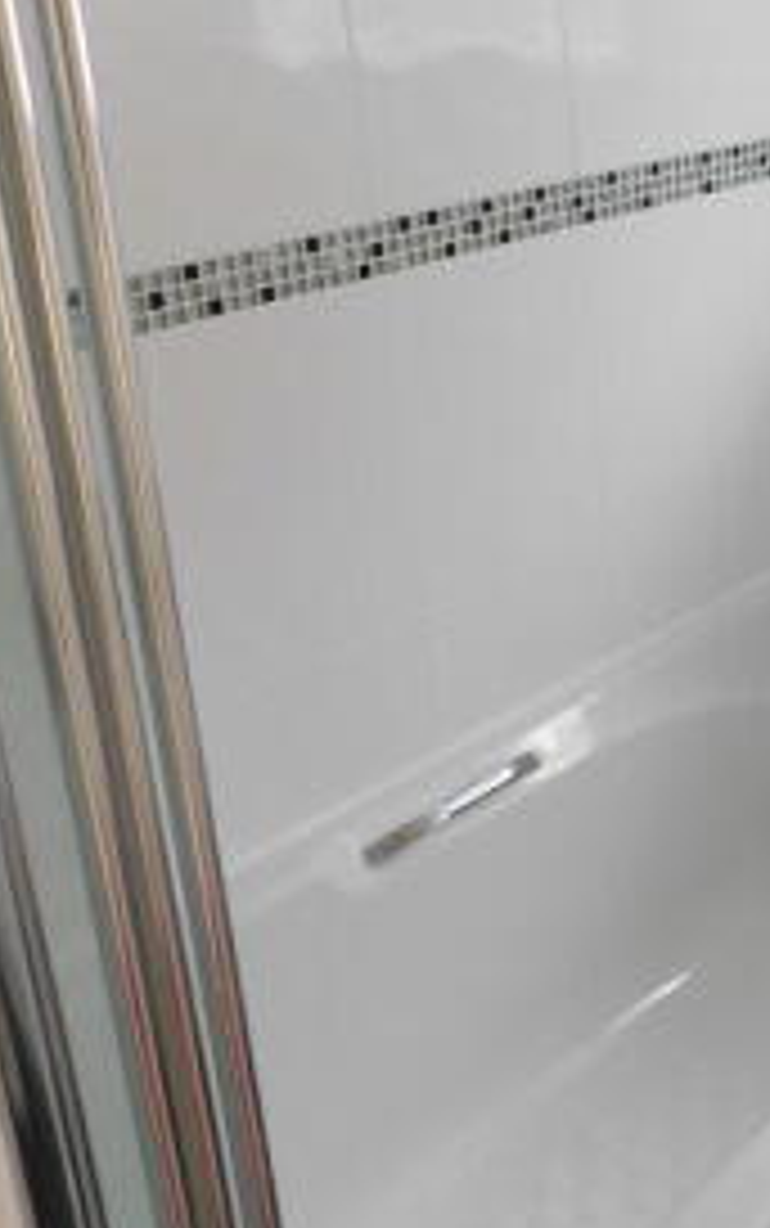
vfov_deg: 38.5
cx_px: 1083
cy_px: 434
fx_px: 1743
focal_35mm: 52
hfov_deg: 21.7
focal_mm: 4
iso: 280
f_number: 3
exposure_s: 1/30
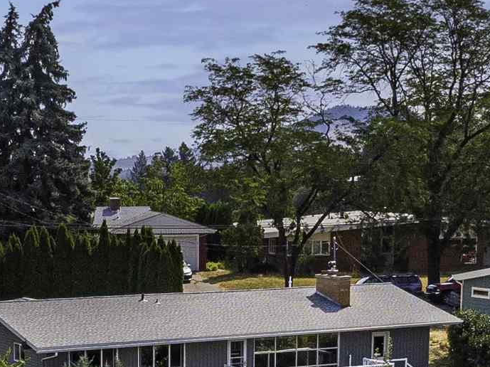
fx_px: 1514
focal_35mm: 107
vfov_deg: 13.3
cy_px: 496
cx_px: 133
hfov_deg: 18.3
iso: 100
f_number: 2.8
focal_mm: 4.39
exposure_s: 1/2000
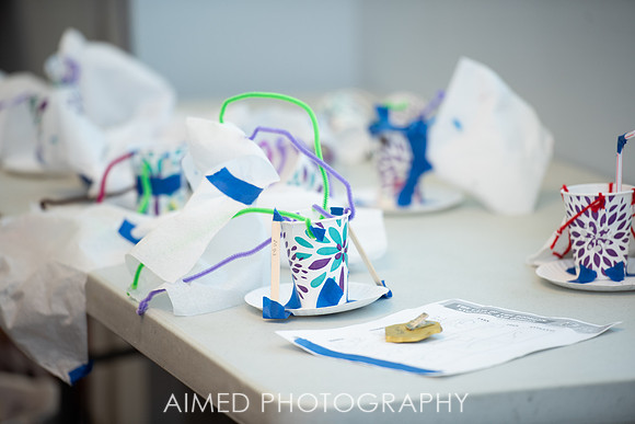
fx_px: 3528
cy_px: 212
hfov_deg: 10.3
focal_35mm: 200
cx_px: 318
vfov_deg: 6.9
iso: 500
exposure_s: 1/250
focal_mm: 200
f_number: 2.8
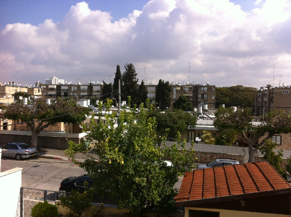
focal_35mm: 35
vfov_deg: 40.6
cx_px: 146
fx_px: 294
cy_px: 108
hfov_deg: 52.7
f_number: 2.8
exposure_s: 1/1588
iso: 80
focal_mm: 3.85
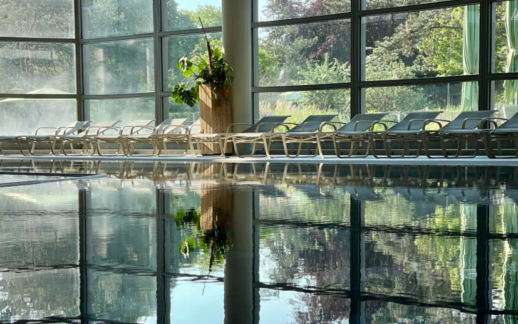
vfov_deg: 15.5
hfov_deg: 24.6
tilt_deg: -3.9
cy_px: 214
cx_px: 222
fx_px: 1186
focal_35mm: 84
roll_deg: +0.2
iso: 20
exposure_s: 1/233
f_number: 2.2
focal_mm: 7.5
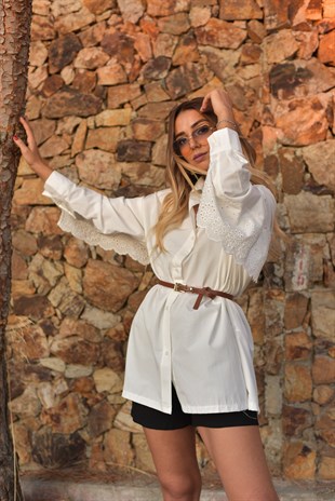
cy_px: 250
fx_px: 697
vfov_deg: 39.6
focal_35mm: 50
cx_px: 168
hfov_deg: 27.0
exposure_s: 1/320
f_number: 3.2
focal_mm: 50
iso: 1000
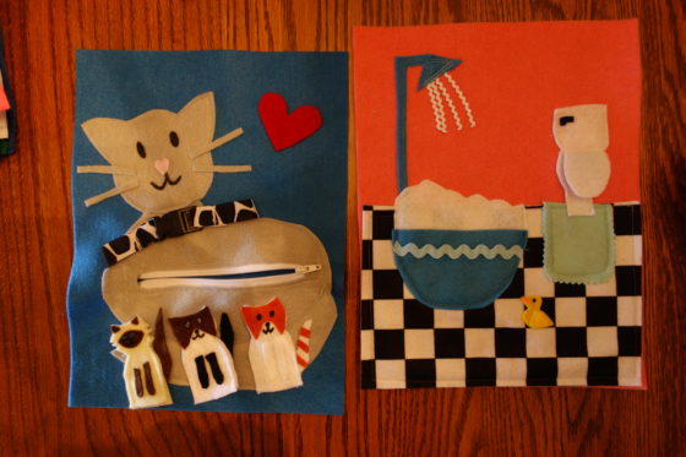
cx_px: 343
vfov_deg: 46.4
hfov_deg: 65.5
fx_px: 533
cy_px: 228
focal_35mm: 28
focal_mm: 10.4
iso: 400
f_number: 1.8
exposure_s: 1/30
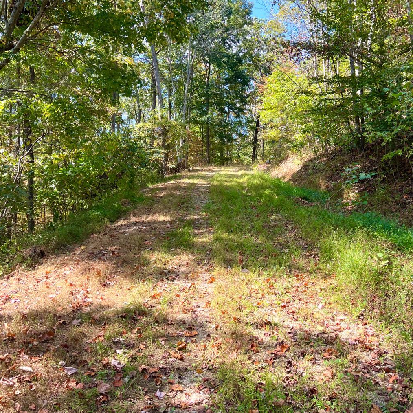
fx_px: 459
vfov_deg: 48.2
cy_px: 169
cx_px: 218
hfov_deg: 48.4
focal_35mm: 34
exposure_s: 1/678
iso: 50
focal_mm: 5.7
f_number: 1.5
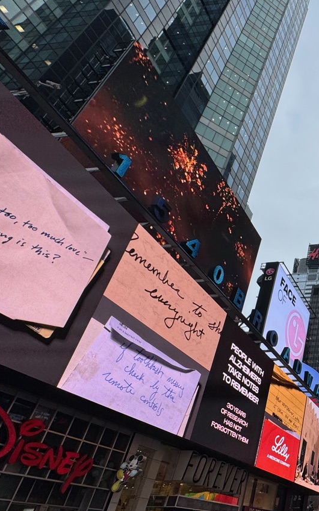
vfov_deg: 65.4
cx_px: 409
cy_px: 321
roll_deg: -1.2
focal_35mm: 28
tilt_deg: +29.9
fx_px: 389
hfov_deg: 33.4
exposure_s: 1/1198
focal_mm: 2.22
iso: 50
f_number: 2.2
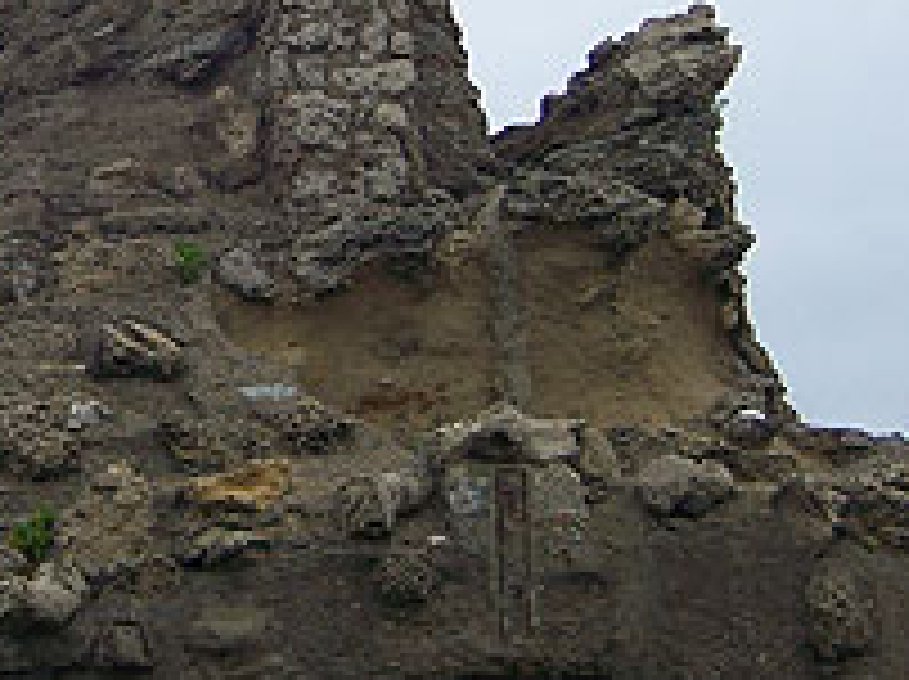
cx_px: 126
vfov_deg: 10.2
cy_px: 34
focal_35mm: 144
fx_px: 3777
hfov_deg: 13.6
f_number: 3.4
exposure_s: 1/640
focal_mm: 9.3
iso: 80
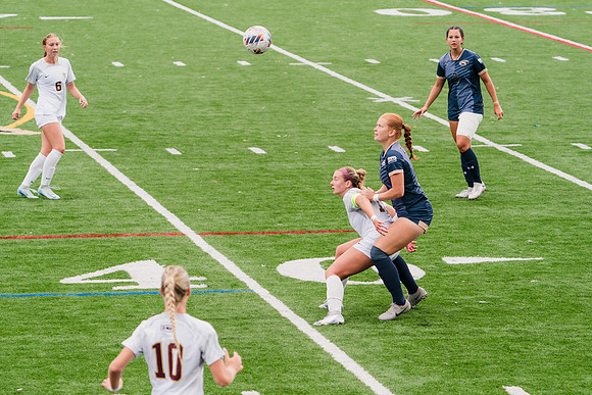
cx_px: 277
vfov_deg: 5.7
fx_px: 3982
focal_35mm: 242
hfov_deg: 8.5
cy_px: 239
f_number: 5.6
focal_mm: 200
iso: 800
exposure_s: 1/1600
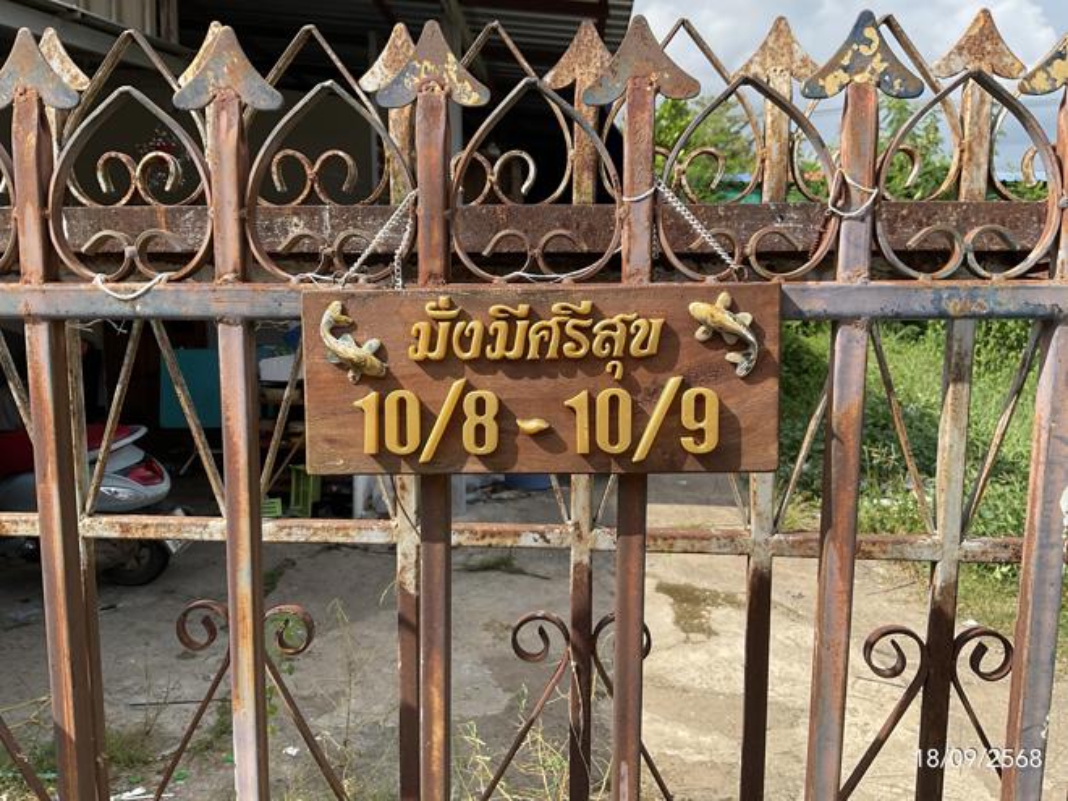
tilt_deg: -8.4
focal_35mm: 29
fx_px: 895
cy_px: 400
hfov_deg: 61.7
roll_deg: -0.3
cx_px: 534
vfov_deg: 48.2
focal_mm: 3
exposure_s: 1/1015
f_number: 1.8
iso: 16
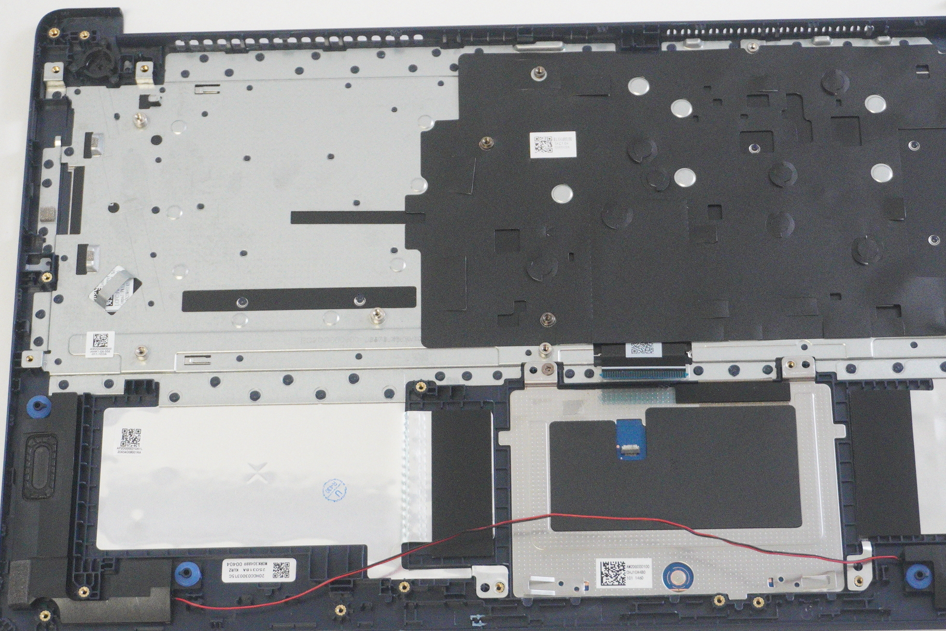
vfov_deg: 17.5
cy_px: 343
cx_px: 517
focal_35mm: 78
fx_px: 2050
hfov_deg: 26.0
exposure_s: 1/200
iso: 5000
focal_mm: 38
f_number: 5.6
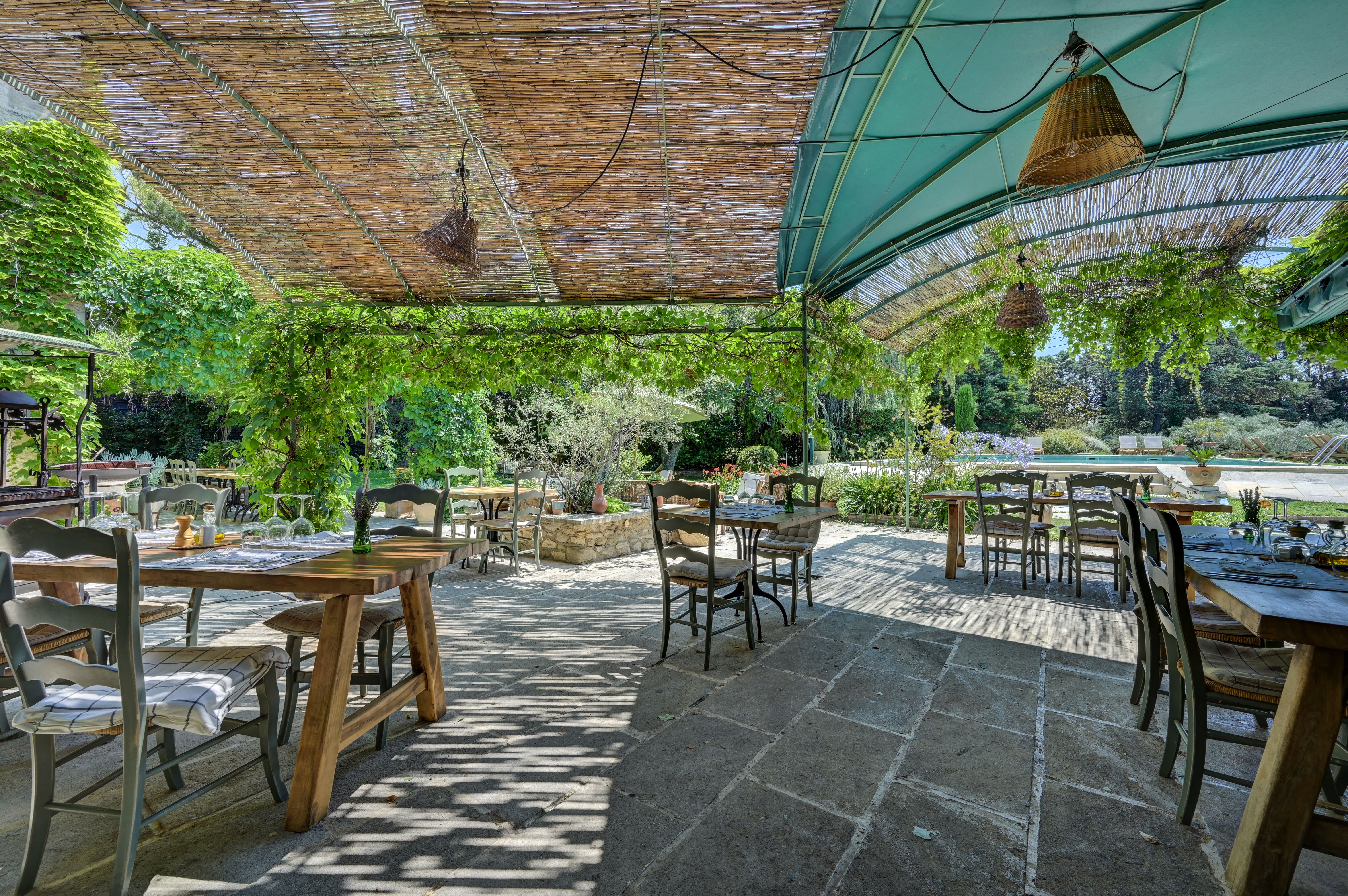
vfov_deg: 81.1
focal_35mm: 14
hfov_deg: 104.3
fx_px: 524
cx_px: 674
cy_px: 448
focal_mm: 14
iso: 100
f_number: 11
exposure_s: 1/60
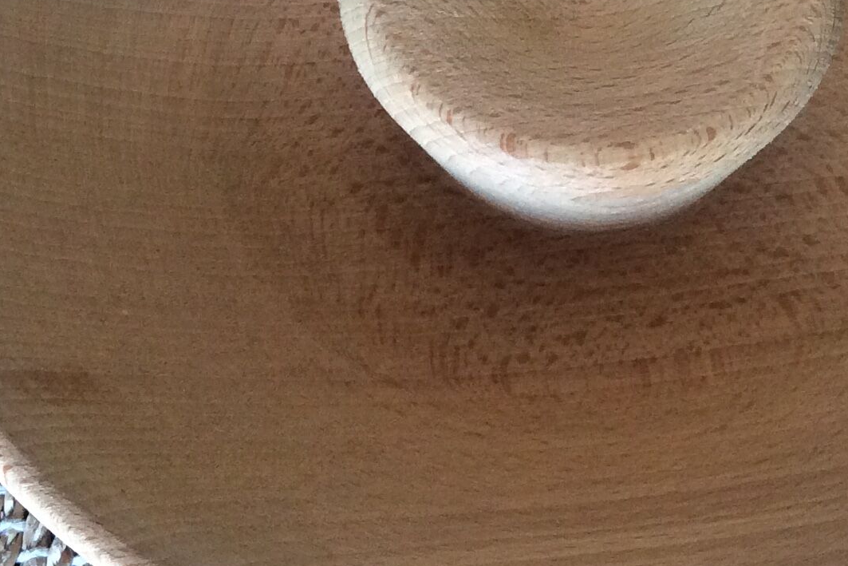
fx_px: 1908
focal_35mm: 81
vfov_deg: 16.6
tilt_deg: -60.6
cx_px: 546
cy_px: 59
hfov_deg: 25.0
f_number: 2.4
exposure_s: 1/25
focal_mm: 3.3
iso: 160
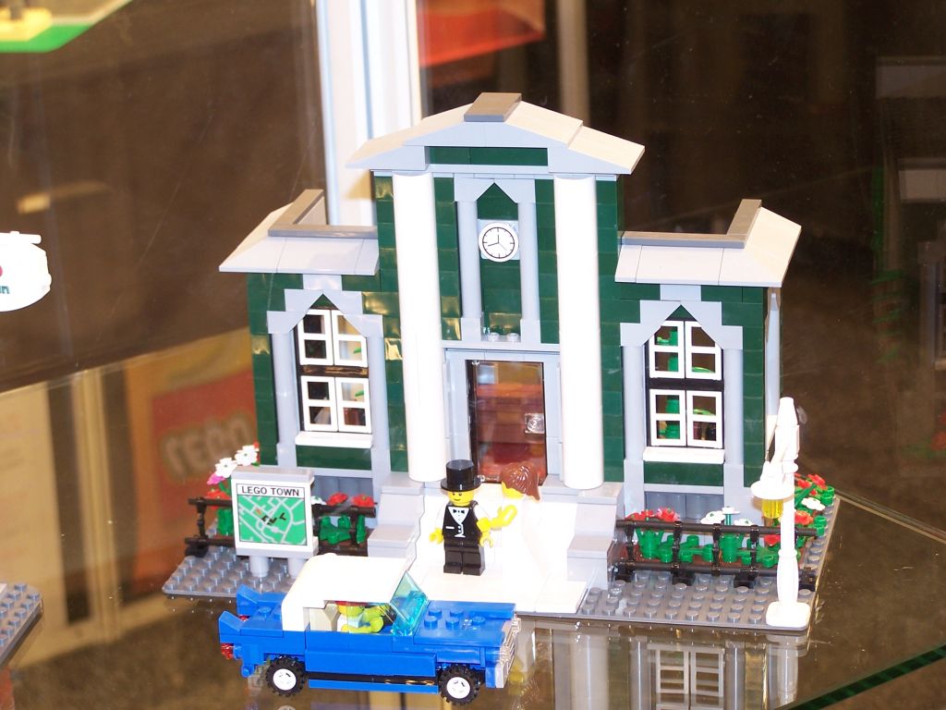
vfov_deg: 14.1
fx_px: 2869
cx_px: 473
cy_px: 355
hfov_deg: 18.7
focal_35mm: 105
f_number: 3.2
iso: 80
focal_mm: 17.5
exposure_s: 1/2
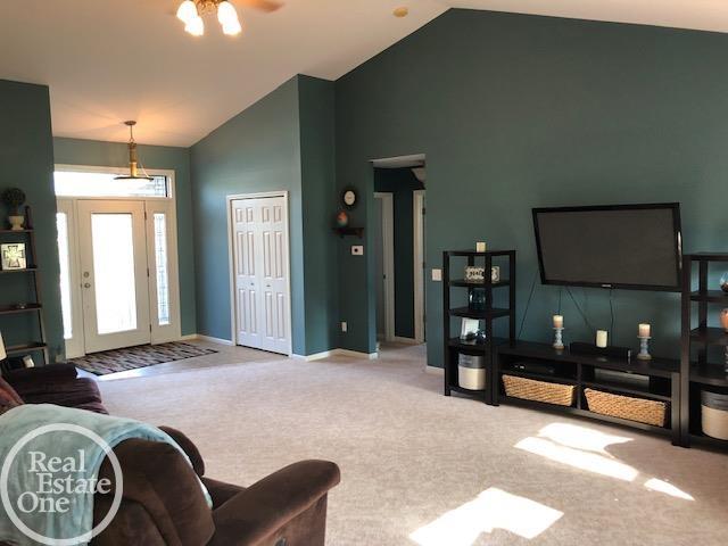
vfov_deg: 49.7
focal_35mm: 28
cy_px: 273
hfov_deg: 63.4
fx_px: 589
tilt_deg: -3.8
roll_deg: +1.6
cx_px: 364
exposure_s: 1/17
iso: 40
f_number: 1.8
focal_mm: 3.99
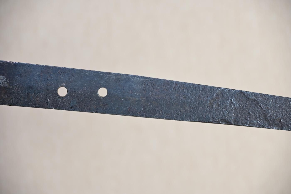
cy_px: 97
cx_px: 146
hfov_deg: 16.7
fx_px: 994
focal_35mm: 123
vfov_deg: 11.1
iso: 100
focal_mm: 82
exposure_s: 1/1.6
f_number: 5.3
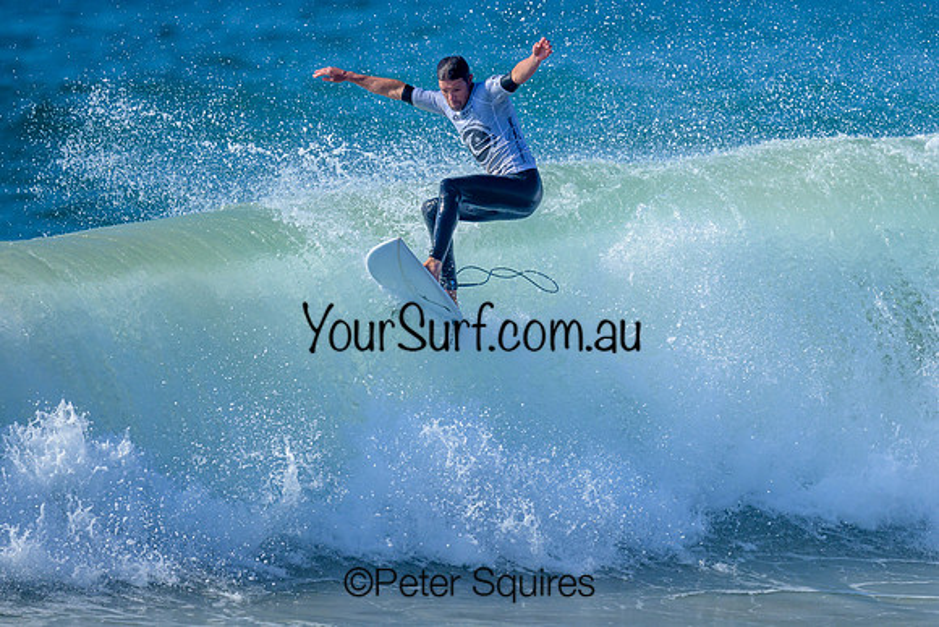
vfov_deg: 1.3
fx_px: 28649
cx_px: 622
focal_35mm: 1098
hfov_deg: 1.9
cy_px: 305
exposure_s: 1/2000
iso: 250
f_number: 6.3
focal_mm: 800
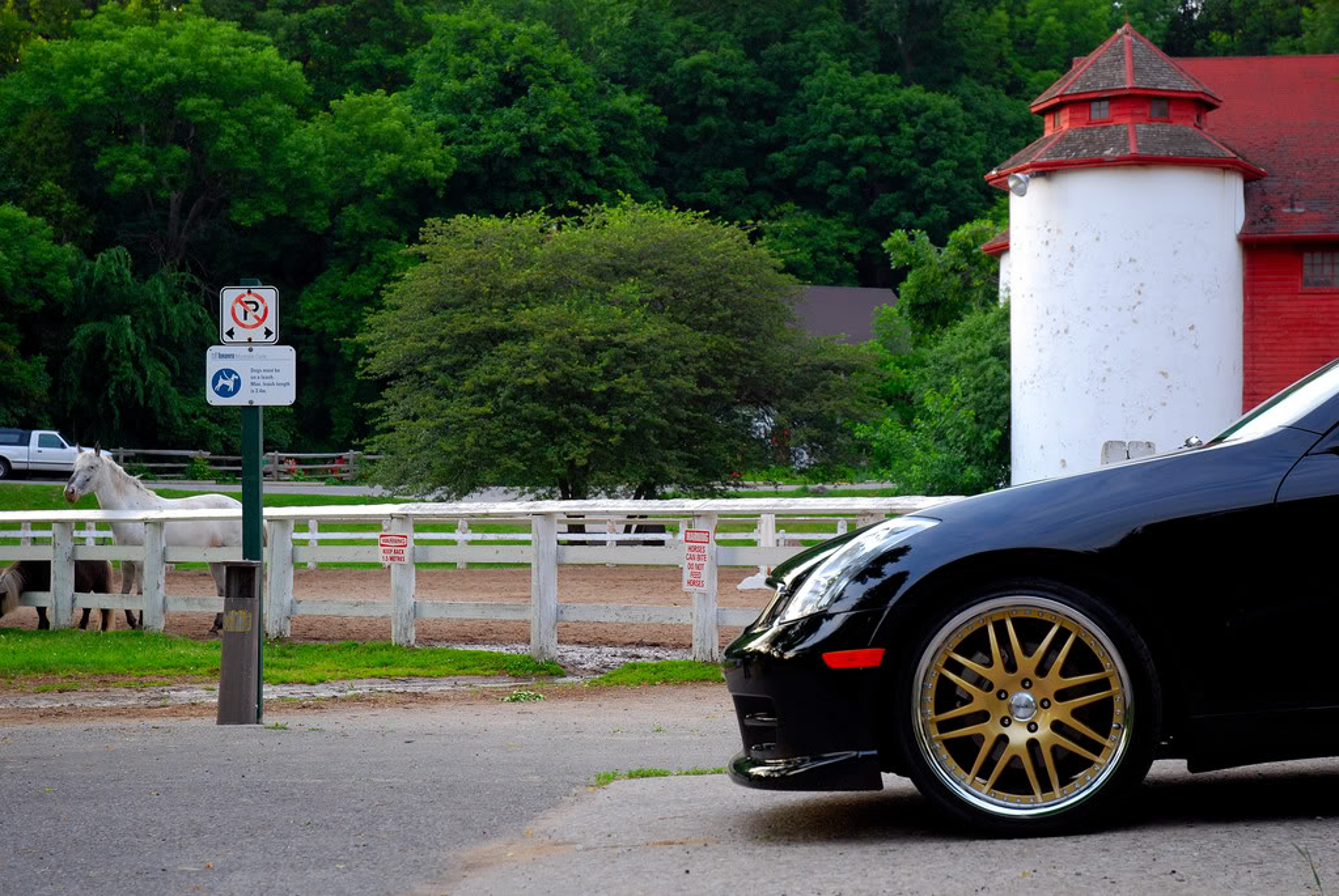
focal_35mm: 72
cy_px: 448
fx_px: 2681
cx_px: 670
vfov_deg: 19.0
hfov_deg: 28.0
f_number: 4.5
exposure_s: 1/125
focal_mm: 48
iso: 360
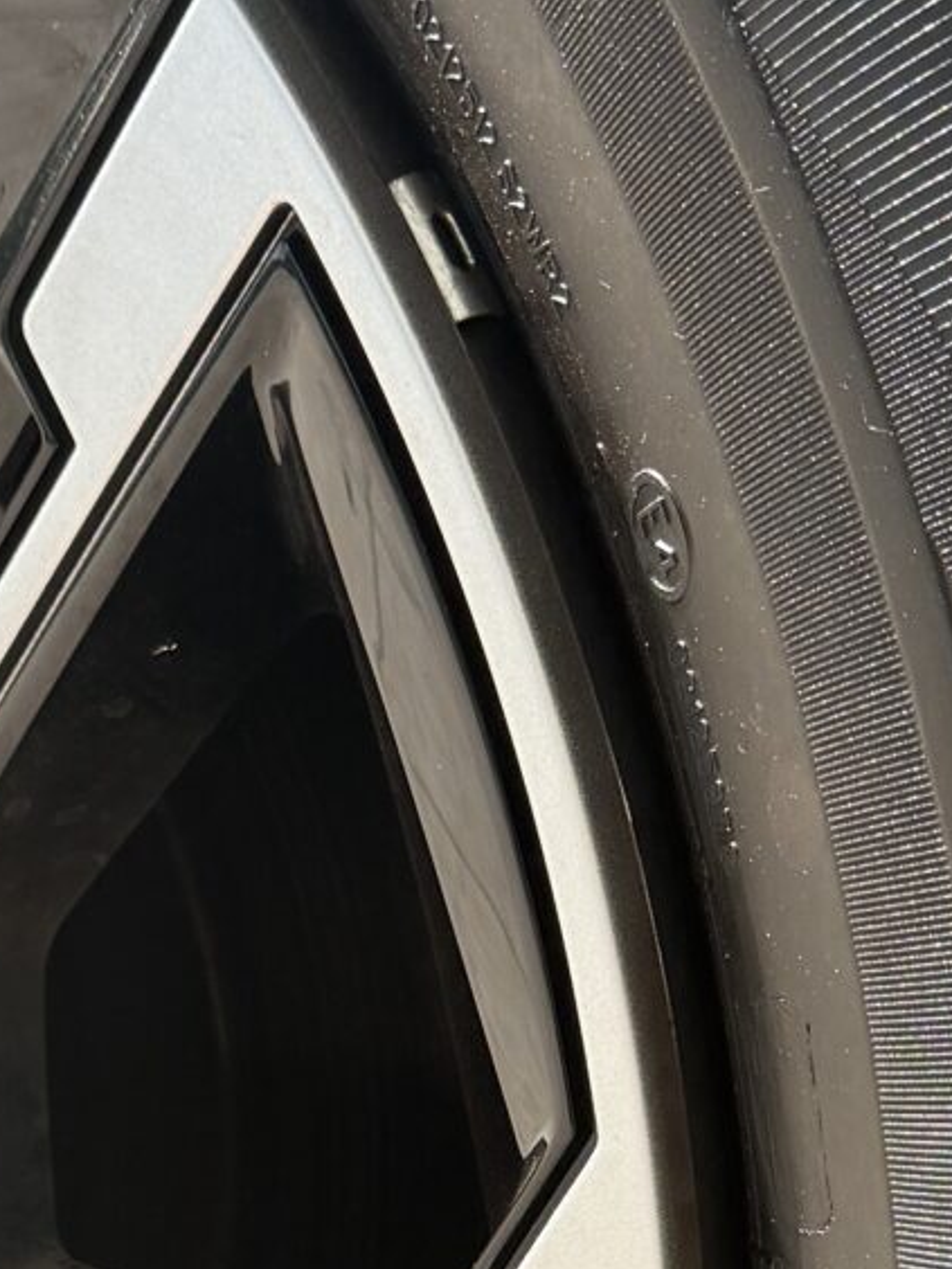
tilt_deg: -20.2
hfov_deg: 13.6
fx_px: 3997
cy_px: 1150
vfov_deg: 17.8
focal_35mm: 109
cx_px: 362
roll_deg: -4.4
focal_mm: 6.76
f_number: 1.78
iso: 100
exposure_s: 1/2232
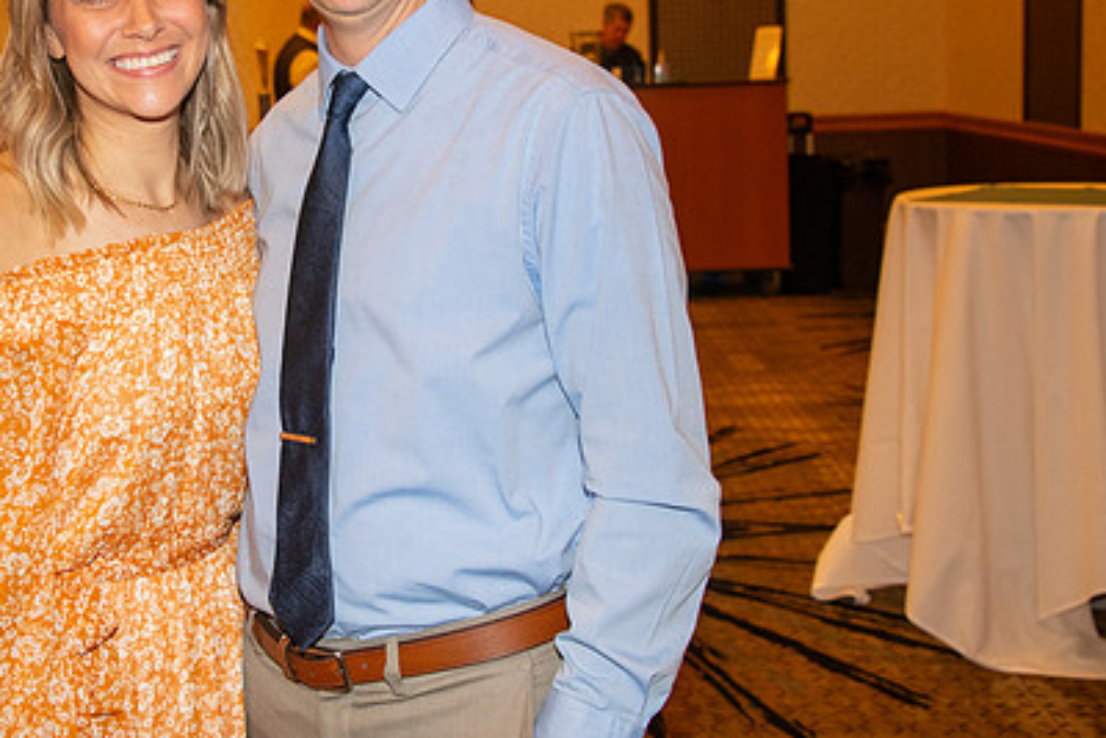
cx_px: 326
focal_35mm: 58
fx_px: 1782
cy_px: 209
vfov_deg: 23.2
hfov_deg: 34.0
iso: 2000
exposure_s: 1/60
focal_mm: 40
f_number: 5.6
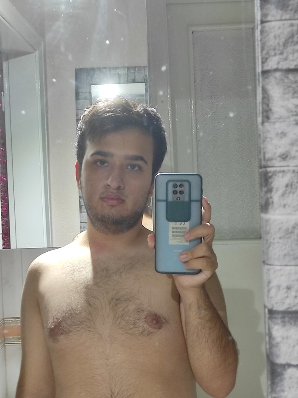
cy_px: 199
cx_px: 149
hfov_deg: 54.8
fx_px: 287
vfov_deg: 69.4
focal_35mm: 25
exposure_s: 1/25
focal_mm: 5.43
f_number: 1.89
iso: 534
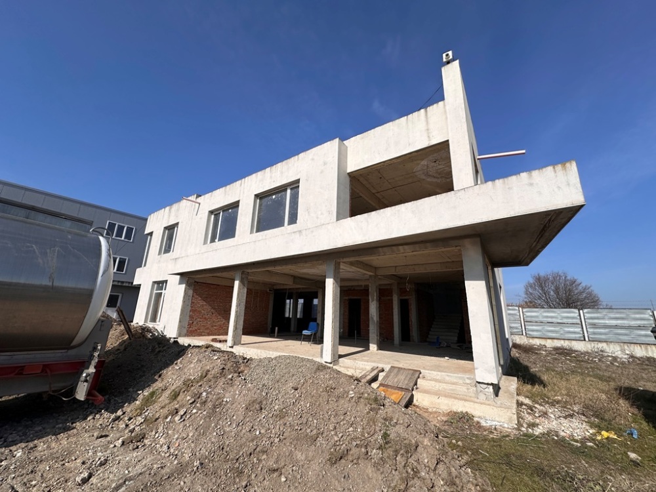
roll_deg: -0.8
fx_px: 265
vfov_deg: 85.7
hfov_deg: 102.1
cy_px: 246
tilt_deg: +13.5
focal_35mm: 14
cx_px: 328
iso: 40
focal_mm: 2.22
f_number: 2.2
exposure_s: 1/3610
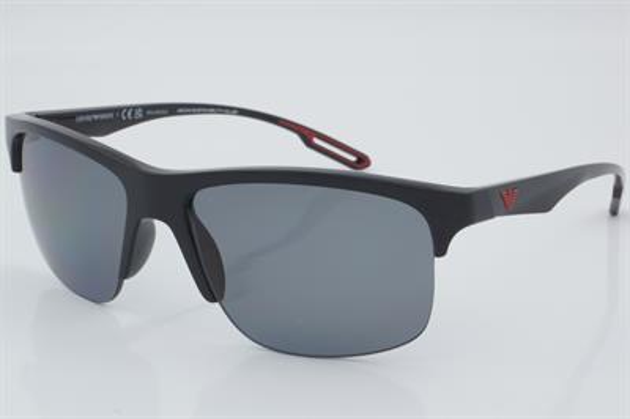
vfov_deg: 18.2
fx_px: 1311
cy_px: 210
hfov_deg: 27.0
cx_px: 315
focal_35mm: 75
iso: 100
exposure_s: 1/4
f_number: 32
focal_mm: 50
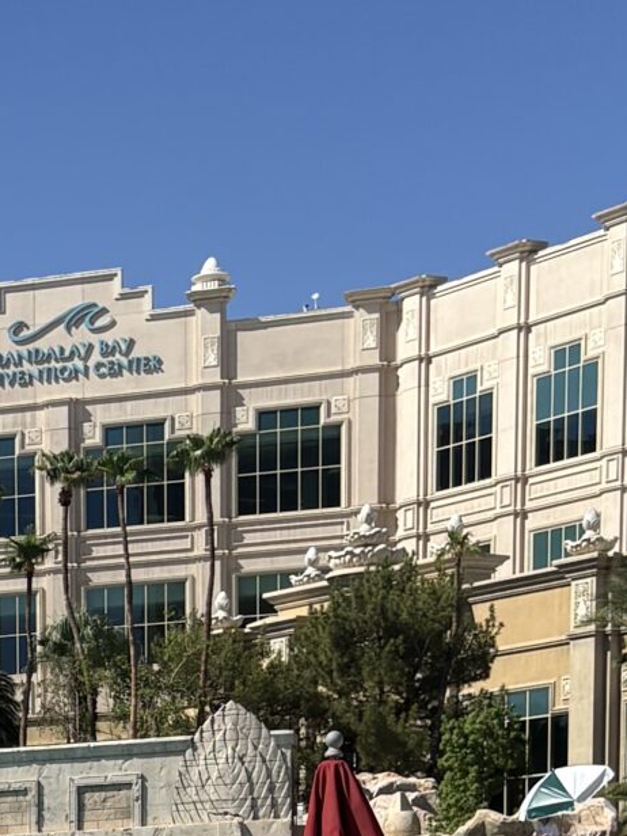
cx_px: -421
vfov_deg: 16.4
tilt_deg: -7.0
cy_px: 1311
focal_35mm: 108
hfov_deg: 12.7
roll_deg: +1.6
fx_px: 2608
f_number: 1.6
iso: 50
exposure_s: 1/5348
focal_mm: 5.96
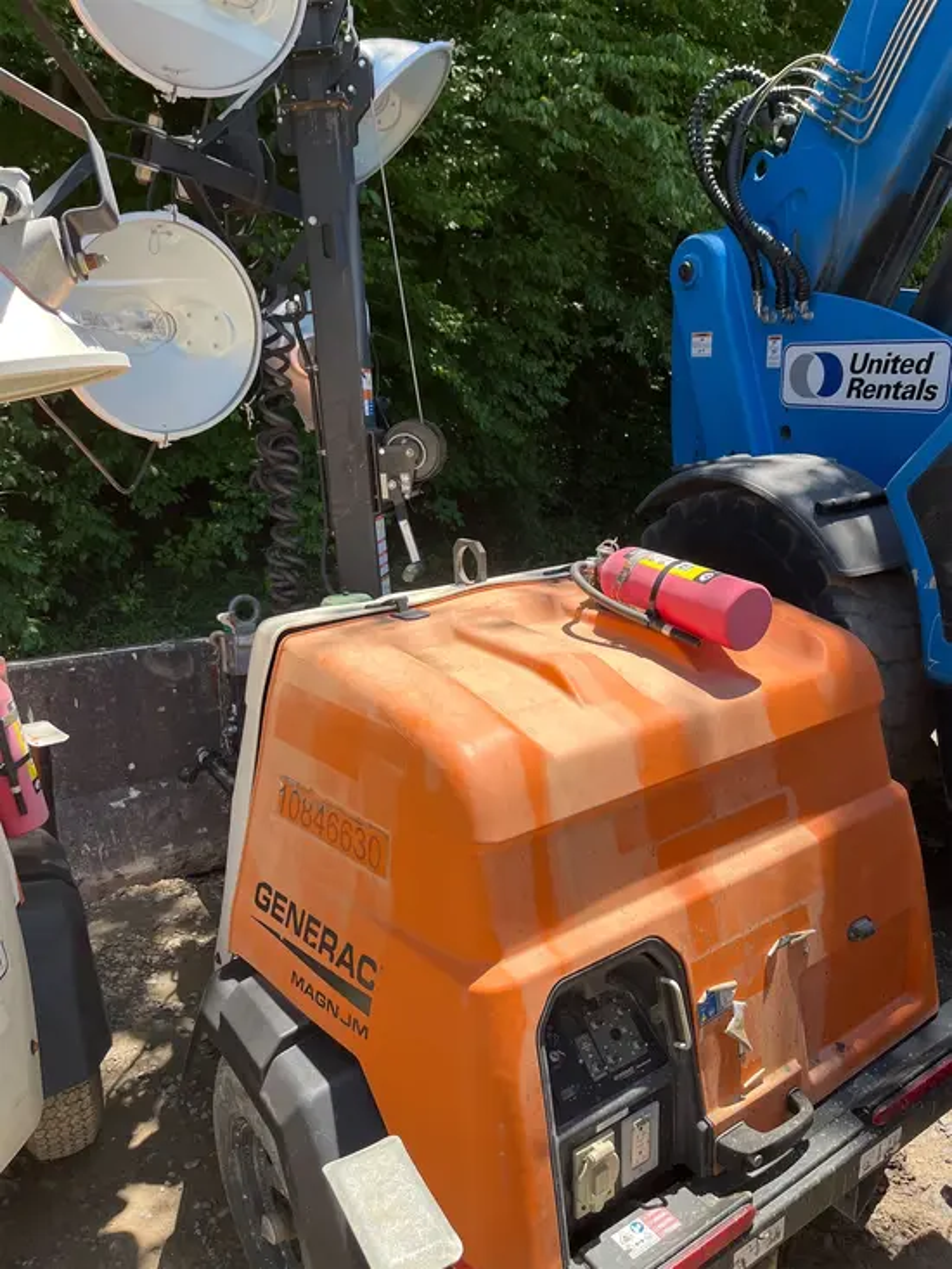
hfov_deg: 53.1
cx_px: 476
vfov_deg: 67.3
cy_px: 634
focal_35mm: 26
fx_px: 953
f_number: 1.6
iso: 50
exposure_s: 1/1000
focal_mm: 5.1
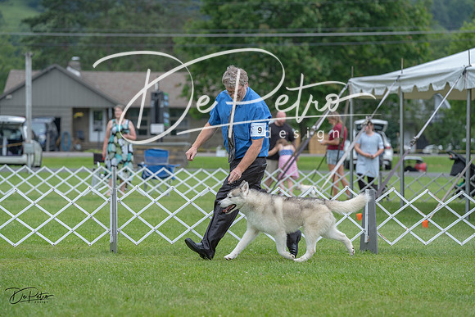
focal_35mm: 150
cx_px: 238
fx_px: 1980
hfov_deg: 13.7
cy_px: 158
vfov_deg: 9.2
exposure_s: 1/1000
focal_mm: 150
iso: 400
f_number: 4.5
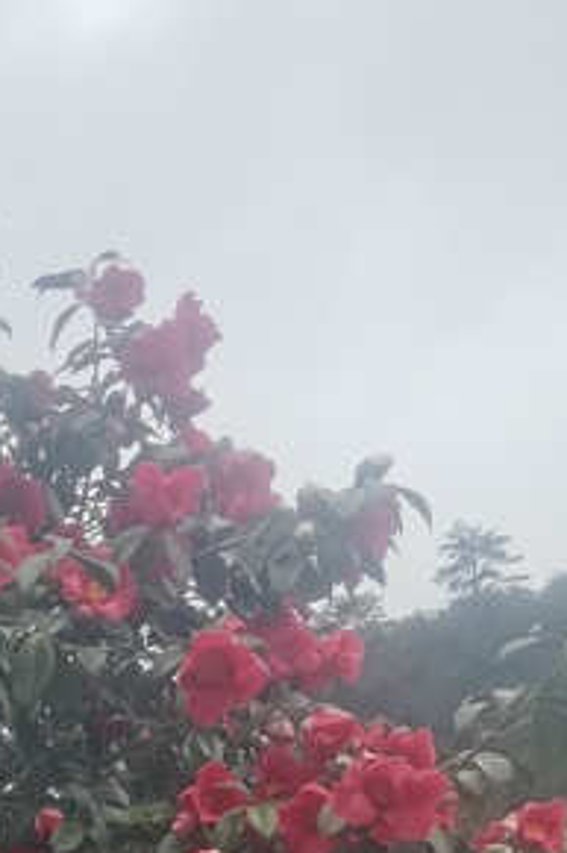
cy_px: 975
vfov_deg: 27.8
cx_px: -12
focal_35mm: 65
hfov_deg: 20.2
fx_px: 1537
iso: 50
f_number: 2.4
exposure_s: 1/161
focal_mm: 1.78
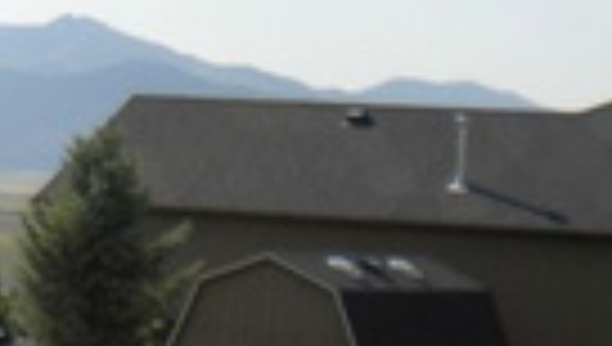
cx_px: -324
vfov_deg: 6.7
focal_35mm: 179
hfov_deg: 11.5
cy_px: -171
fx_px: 2909
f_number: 4.6
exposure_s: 1/1000
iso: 113
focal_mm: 6.3
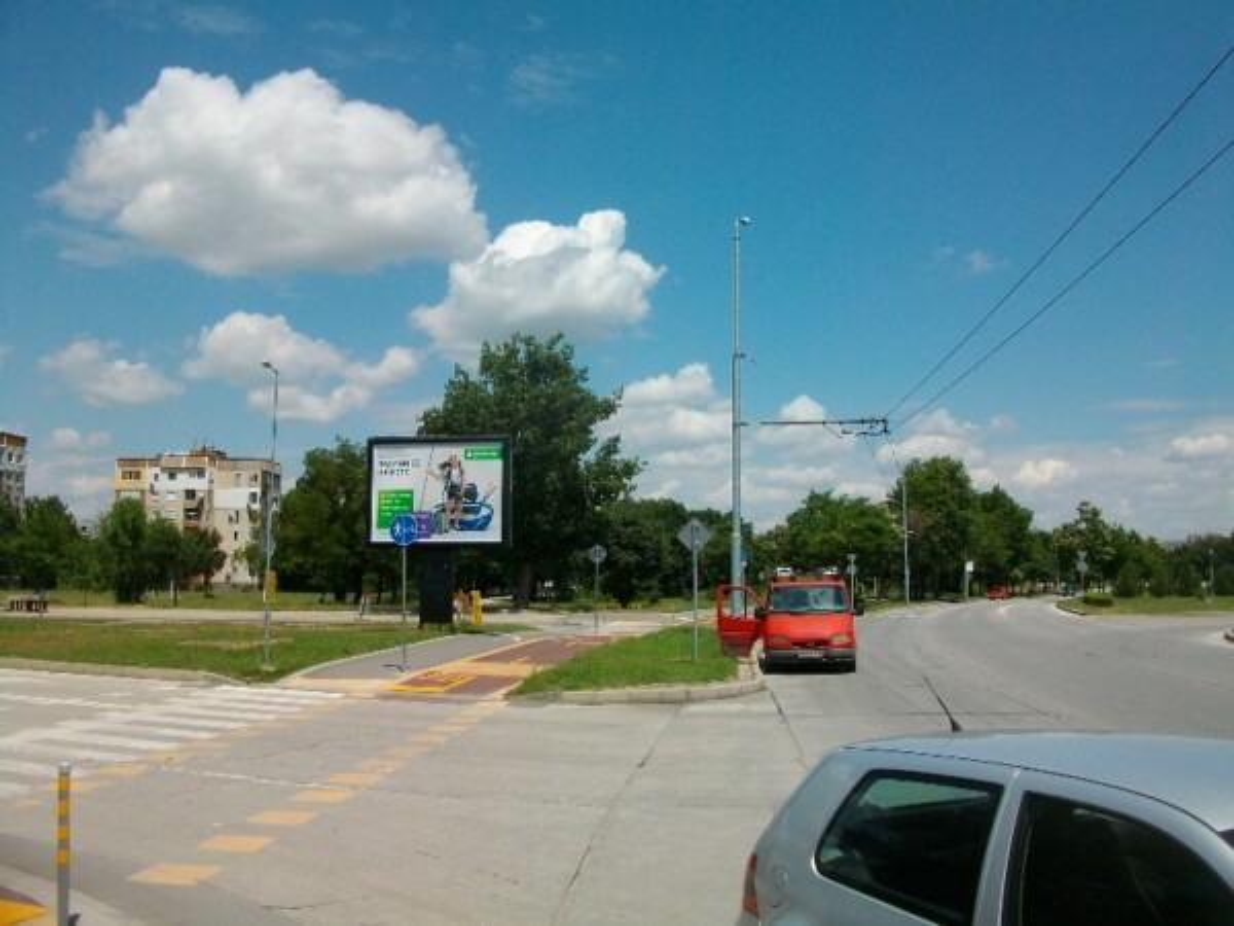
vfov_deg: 44.2
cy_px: 463
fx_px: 1141
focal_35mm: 32
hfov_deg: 56.8
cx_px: 617
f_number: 5.5
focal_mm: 5.7
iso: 80
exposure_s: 1/592
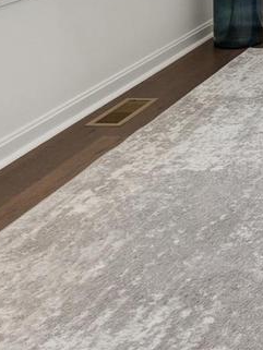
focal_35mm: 71
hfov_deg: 16.1
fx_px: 720
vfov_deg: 22.9
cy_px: -155
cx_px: 527
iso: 400
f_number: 8
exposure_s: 1/50
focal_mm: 11
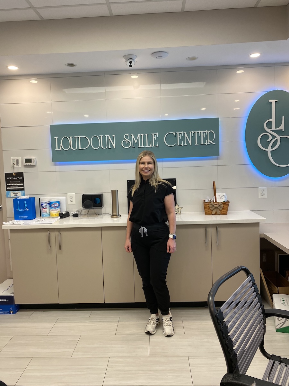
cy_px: 193
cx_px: 144
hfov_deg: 53.1
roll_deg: +1.9
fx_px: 289
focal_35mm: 26
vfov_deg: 67.3
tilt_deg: -4.4
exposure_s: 1/120
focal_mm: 4.25
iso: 125
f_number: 1.8
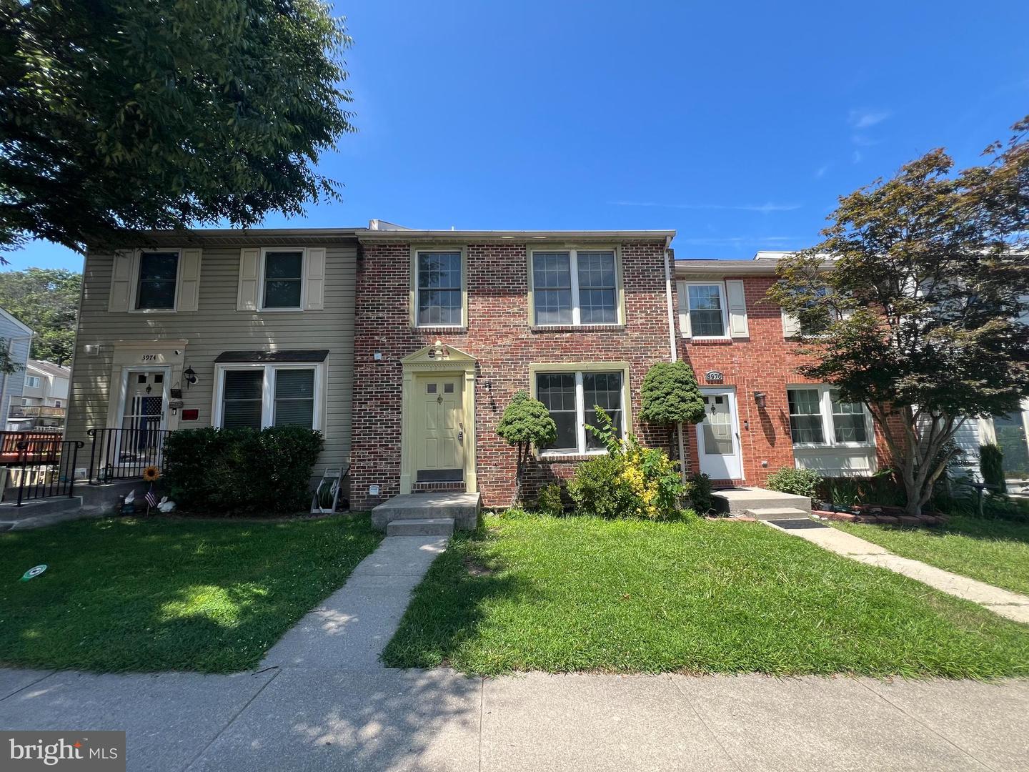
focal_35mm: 13
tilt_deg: +9.2
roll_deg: +2.0
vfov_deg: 89.9
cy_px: 386
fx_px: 386
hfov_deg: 106.2
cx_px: 514
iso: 32
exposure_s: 1/732
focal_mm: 1.57
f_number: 1.8
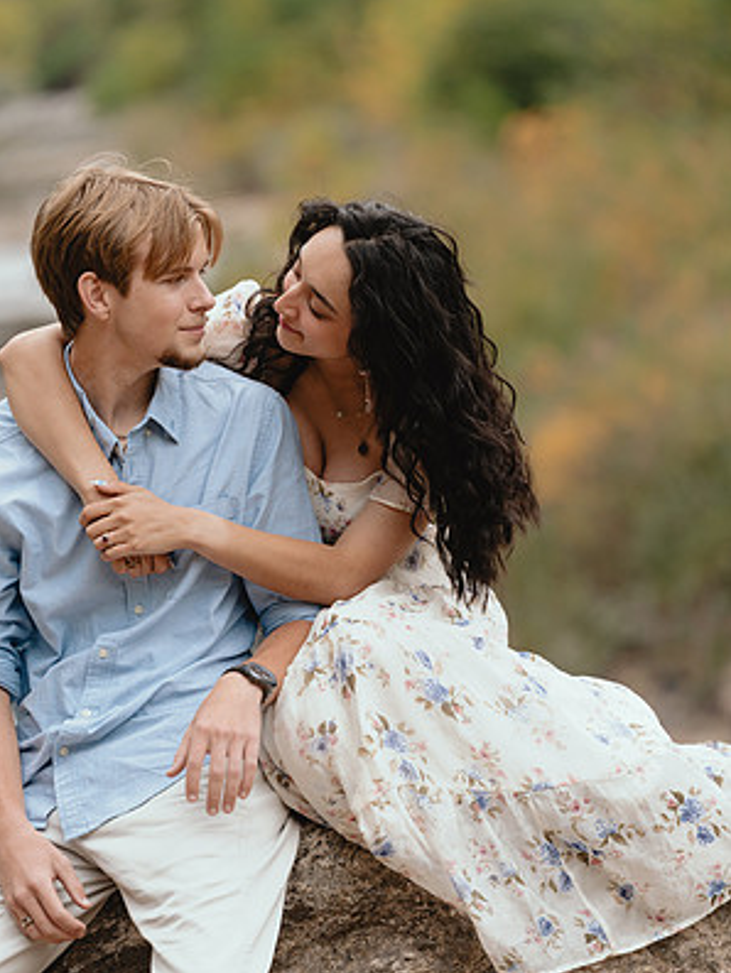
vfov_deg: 10.2
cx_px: 366
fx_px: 5459
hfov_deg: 7.7
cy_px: 468
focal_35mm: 194
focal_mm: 178
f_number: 3.5
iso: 320
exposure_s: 1/250
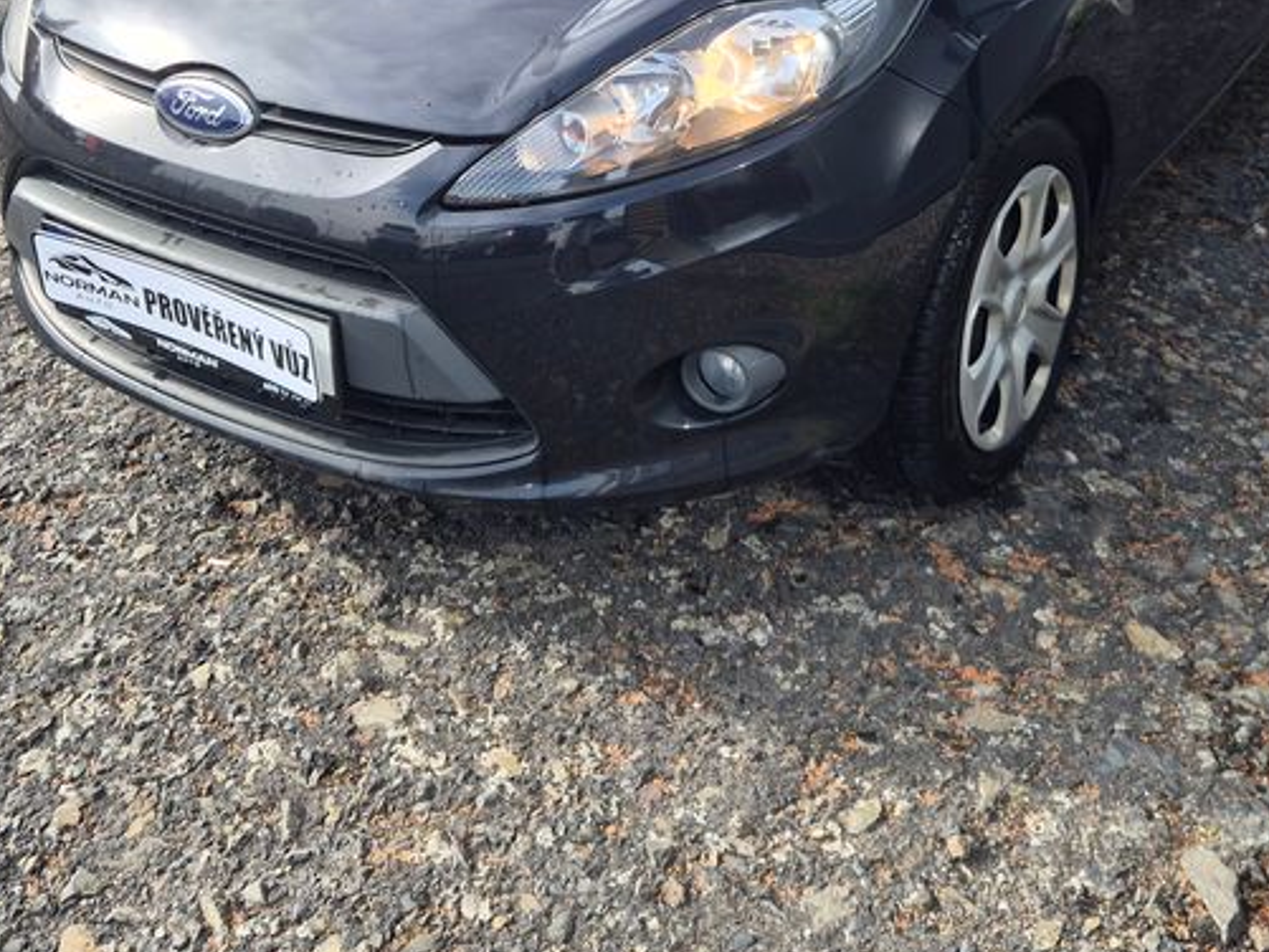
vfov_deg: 29.0
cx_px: 735
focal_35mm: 47
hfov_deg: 40.3
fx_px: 1723
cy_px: 15
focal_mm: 5.4
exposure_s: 1/406
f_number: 1.8
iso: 25
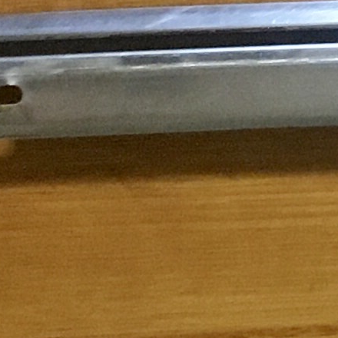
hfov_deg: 7.1
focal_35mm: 235
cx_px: 754
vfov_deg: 7.4
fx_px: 2596
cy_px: -45
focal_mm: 4.15
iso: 200
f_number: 2.2
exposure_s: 1/17
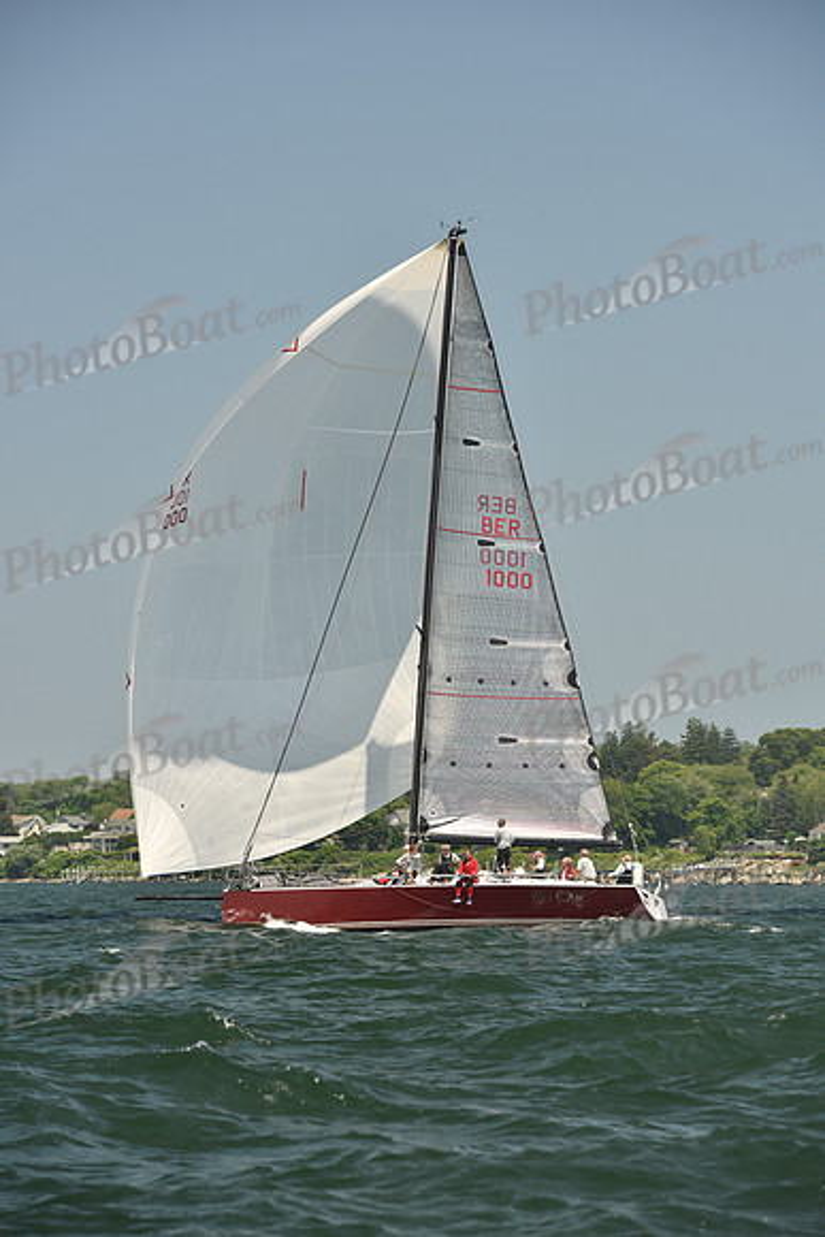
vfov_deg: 16.8
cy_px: 618
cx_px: 412
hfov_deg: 11.2
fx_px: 4191
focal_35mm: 122
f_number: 5.6
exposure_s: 1/640
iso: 250
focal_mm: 122
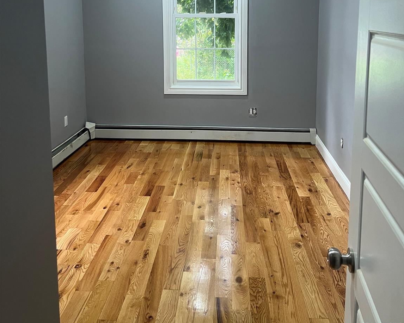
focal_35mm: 34
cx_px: 202
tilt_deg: -6.6
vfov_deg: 41.3
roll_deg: +0.0
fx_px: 407
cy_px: 60
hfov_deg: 52.8
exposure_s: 1/60
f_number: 1.5
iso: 125
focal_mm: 5.7
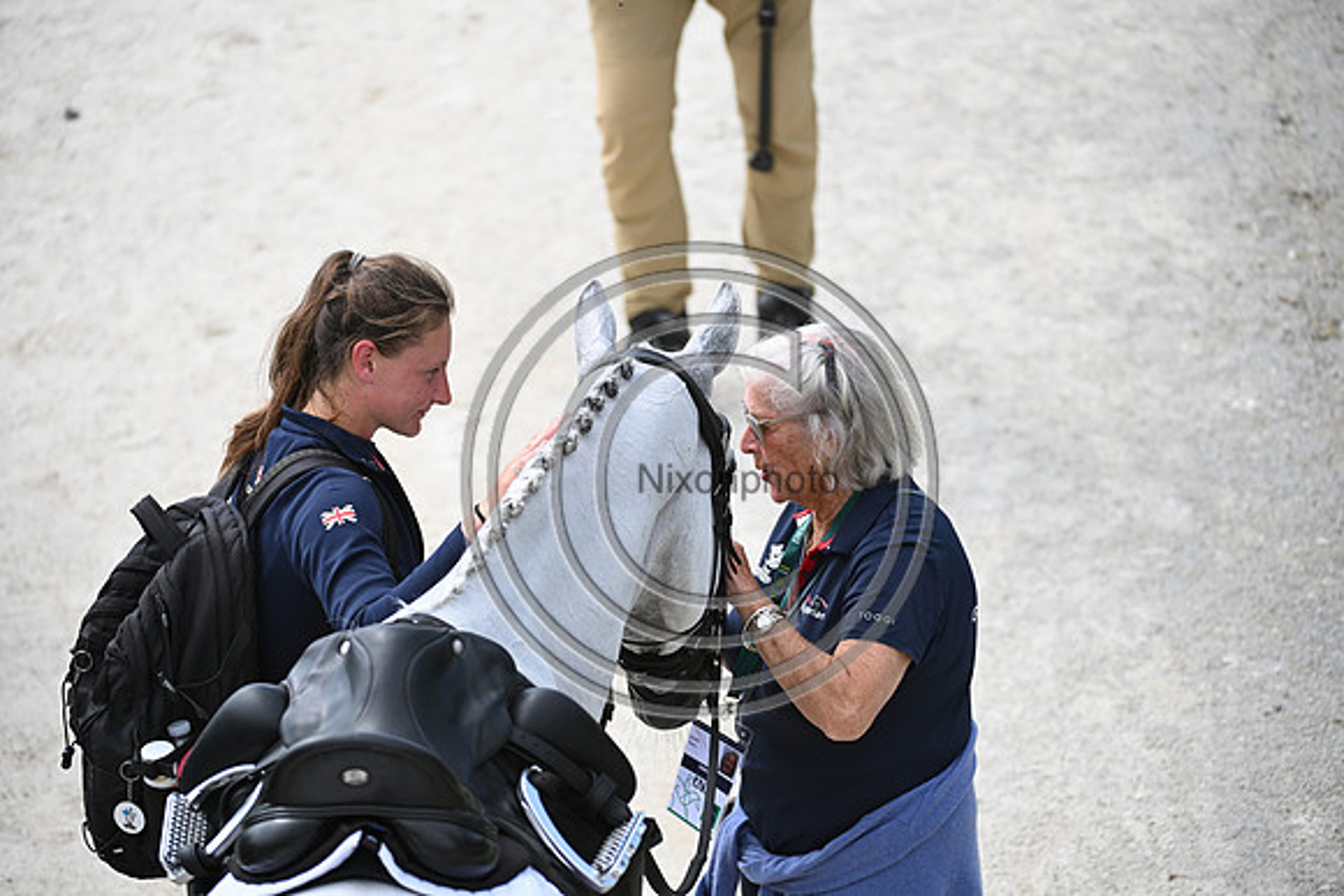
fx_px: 8215
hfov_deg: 9.4
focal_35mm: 220
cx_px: 672
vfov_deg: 6.2
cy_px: 448
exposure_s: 1/1600
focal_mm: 220
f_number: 4.5
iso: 450
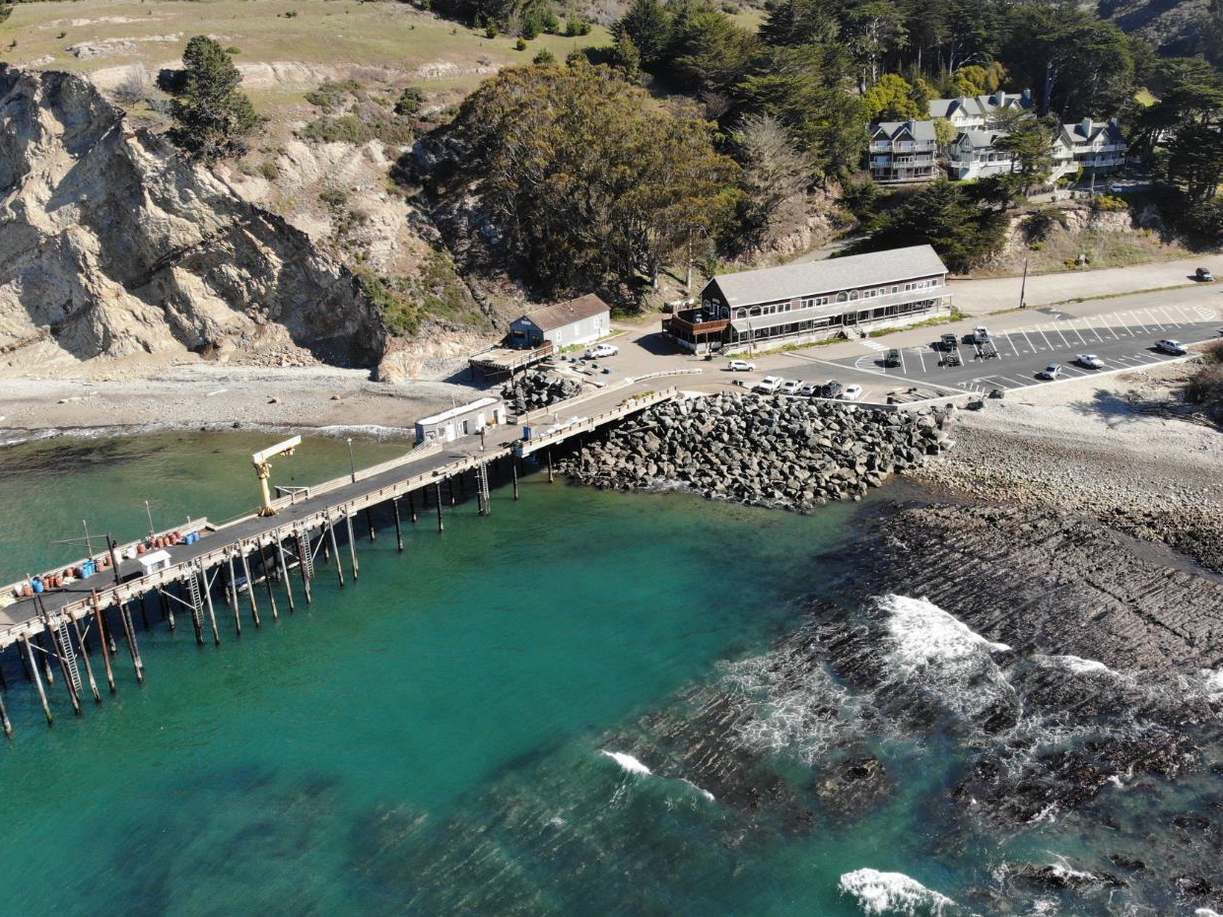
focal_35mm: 29
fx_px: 1024
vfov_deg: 48.2
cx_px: 664
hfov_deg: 61.6
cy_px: 449
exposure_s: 1/482
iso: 100
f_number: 2.8
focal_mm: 4.5
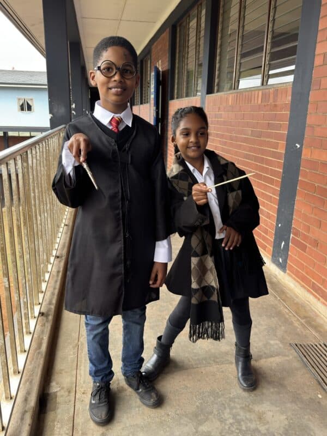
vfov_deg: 63.4
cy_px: 218
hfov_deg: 49.7
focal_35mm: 28
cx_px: 164
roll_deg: -0.4
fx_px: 353
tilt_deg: -17.1
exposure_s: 1/122
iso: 64
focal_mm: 6.76
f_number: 1.78
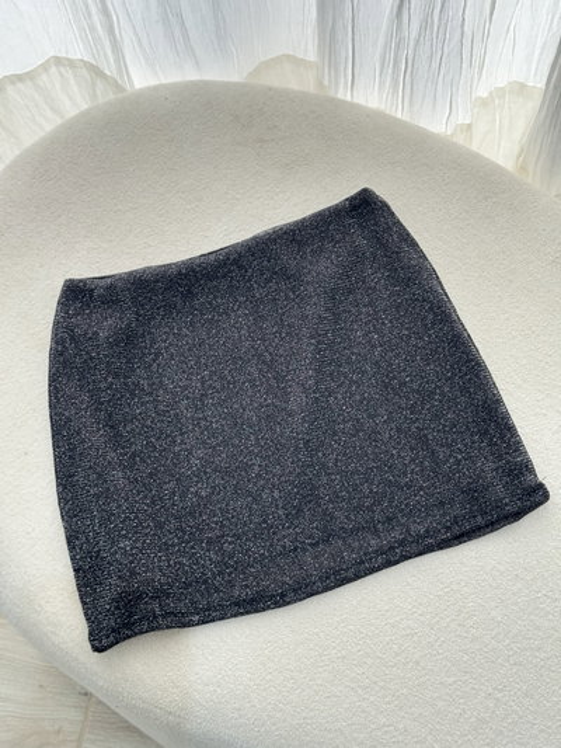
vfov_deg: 39.6
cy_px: 374
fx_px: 1037
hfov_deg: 30.3
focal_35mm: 48
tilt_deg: -70.4
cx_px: 280
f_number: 1.78
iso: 64
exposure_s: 1/121
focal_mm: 6.76
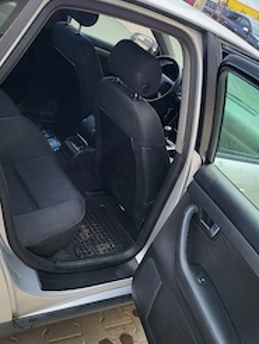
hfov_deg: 36.8
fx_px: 388
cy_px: 151
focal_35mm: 39
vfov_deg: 47.7
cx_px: 150
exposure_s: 1/1000
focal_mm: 5
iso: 40
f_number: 1.8
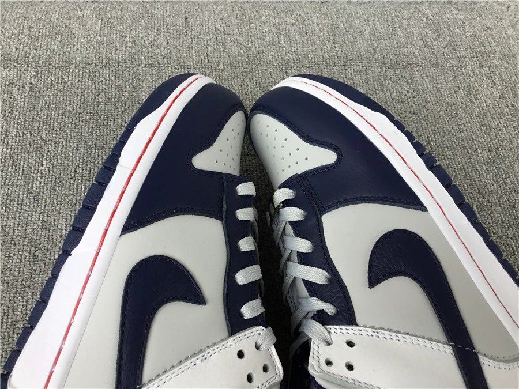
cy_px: 194
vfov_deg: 45.4
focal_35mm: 31
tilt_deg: -59.8
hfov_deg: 58.4
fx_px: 465
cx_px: 260
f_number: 2.4
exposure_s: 1/50
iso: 32
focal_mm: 3.3
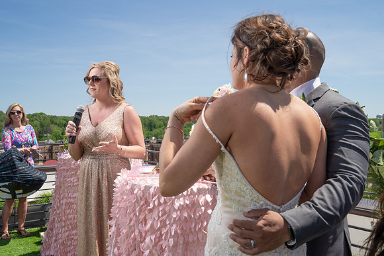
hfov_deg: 53.1
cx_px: 195
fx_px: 385
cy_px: 125
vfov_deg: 36.8
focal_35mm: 36
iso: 50
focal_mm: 35
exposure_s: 1/250
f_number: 7.1
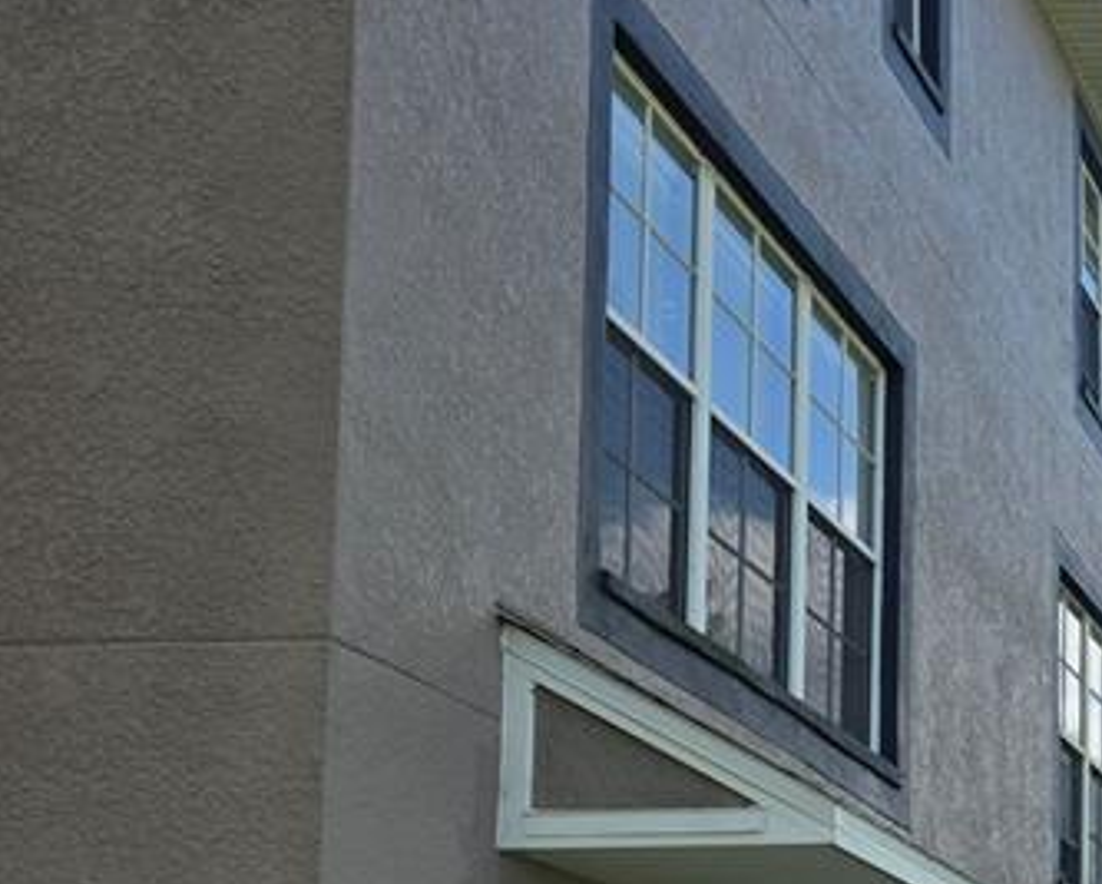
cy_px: 1030
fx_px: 2252
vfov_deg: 20.9
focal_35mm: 69
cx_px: 1665
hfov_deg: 22.4
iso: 80
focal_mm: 6.3
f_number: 1.7
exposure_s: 1/3336
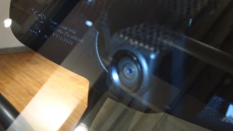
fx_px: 278
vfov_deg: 26.3
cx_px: 121
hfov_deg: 45.5
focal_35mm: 45
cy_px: 93
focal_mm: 5.98
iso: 320
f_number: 4
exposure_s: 1/40
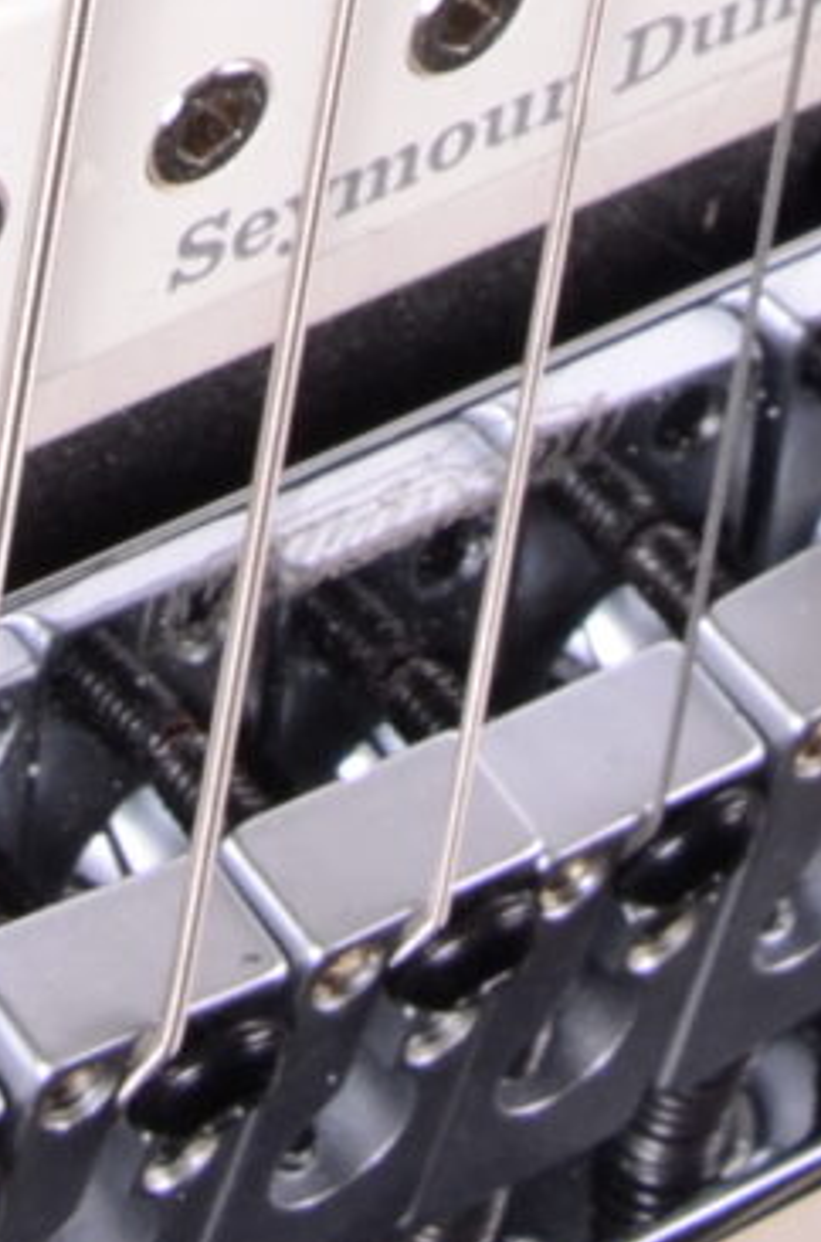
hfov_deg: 3.7
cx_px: -584
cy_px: -2806
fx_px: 12643
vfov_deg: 5.2
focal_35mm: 368
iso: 200
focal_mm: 35
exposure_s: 1/200
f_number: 13
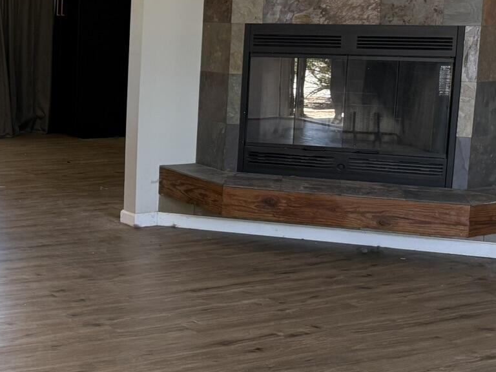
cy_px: 107
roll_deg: +0.2
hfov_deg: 26.1
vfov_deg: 22.8
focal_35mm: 64
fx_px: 917
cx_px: -140
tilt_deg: -6.7
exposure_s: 1/129
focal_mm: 6.76
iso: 200
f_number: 1.78
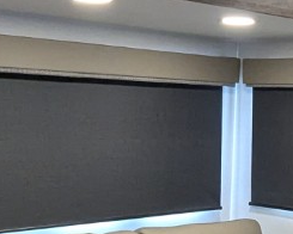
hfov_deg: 20.8
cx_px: 292
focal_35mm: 89
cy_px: 223
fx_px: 772
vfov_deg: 17.0
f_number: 2.2
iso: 434
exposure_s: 1/128
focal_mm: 2.35
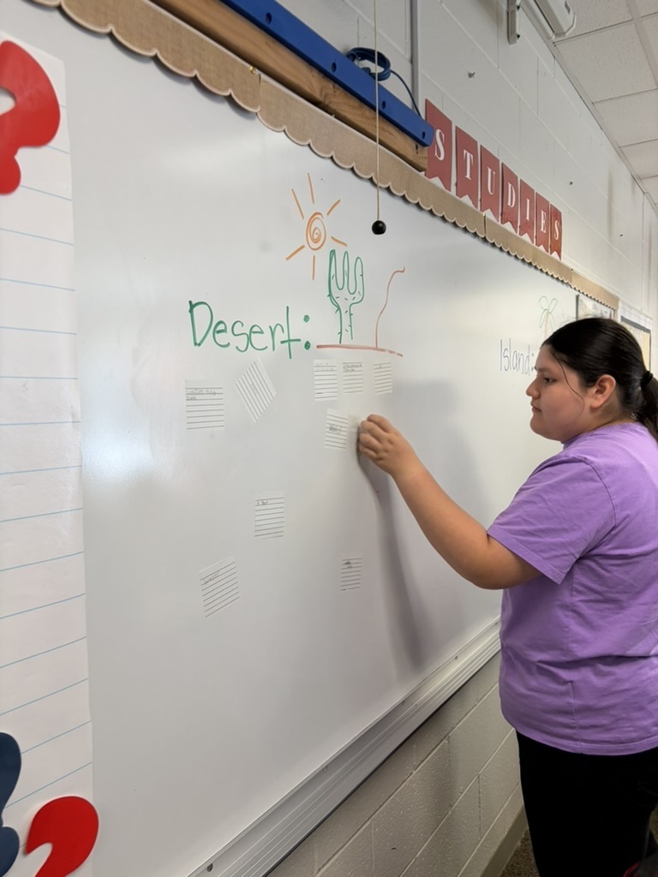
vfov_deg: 67.3
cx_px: 329
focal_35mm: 26
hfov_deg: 53.1
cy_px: 438
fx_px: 659
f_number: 1.6
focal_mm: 5.96
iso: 64
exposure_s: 1/60
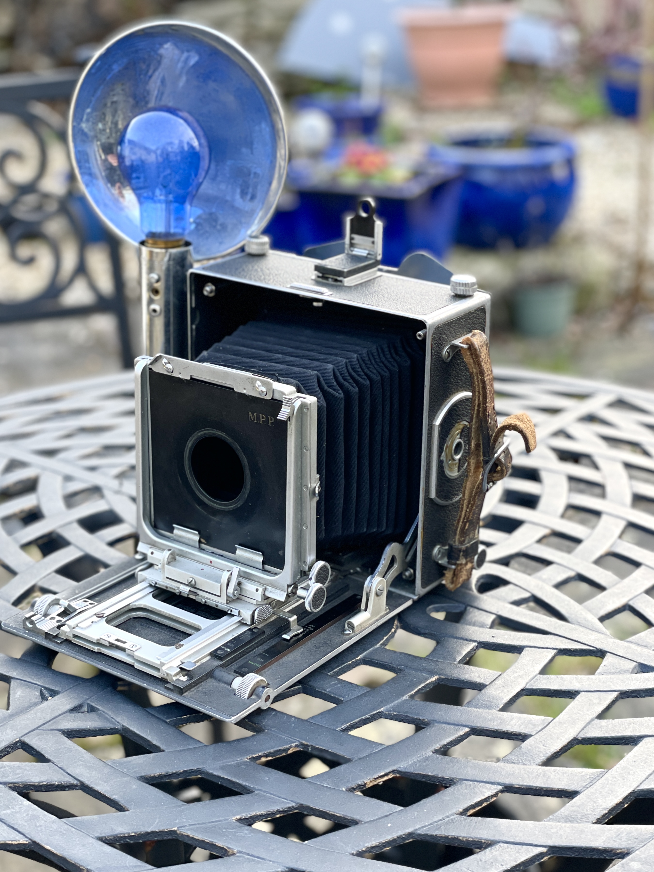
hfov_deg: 28.0
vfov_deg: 36.8
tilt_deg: -18.6
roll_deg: -0.2
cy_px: 436
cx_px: 327
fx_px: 1310
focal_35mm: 52
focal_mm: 6
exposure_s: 1/122
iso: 80
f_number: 2
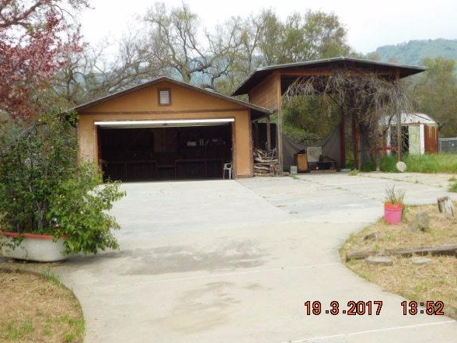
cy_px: 161
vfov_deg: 29.7
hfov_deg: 38.9
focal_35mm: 49
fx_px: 647
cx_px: 226
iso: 125
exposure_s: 1/640
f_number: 3.7
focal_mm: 8
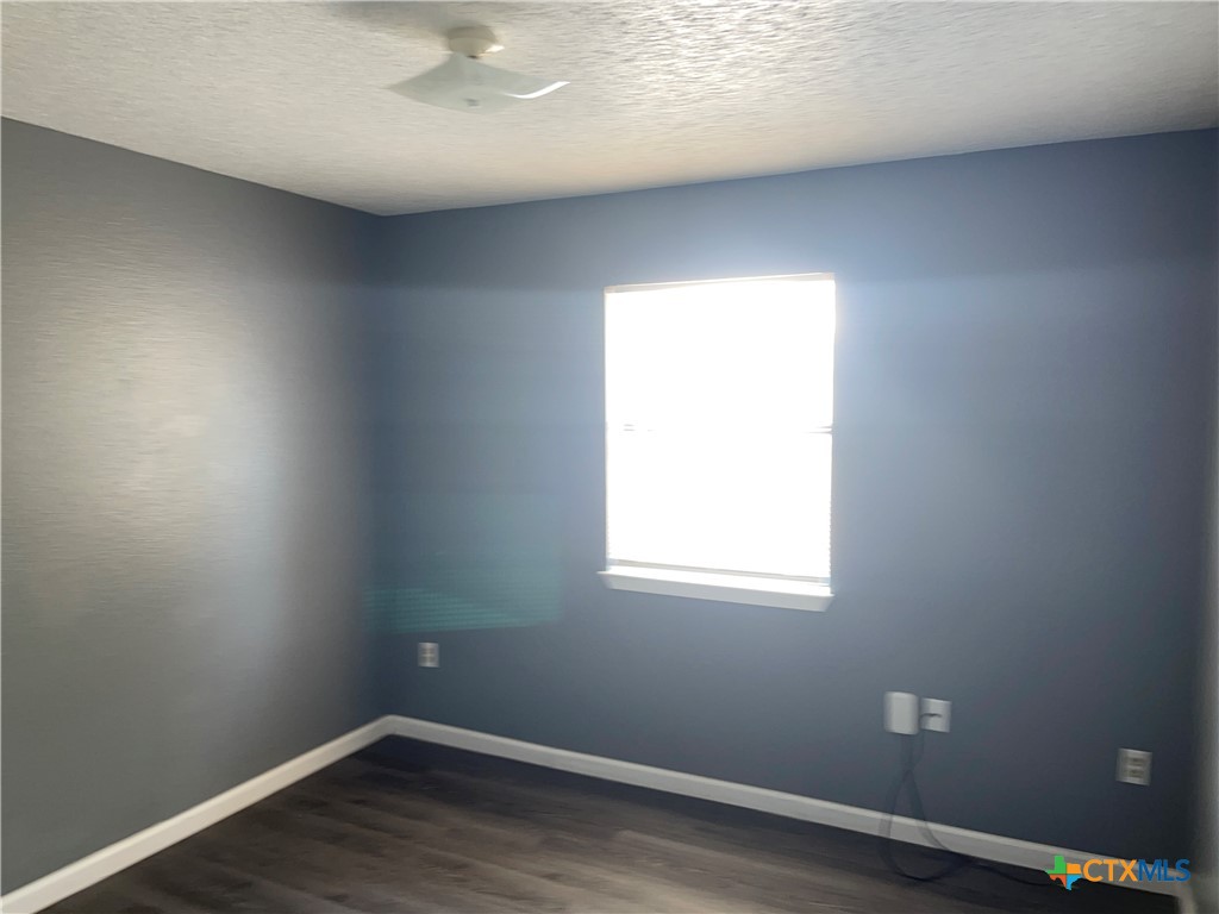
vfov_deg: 54.9
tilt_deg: -5.0
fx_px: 880
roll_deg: +0.5
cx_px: 610
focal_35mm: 25
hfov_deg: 69.4
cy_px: 457
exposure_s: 1/17
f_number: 1.6
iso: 50
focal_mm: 5.1
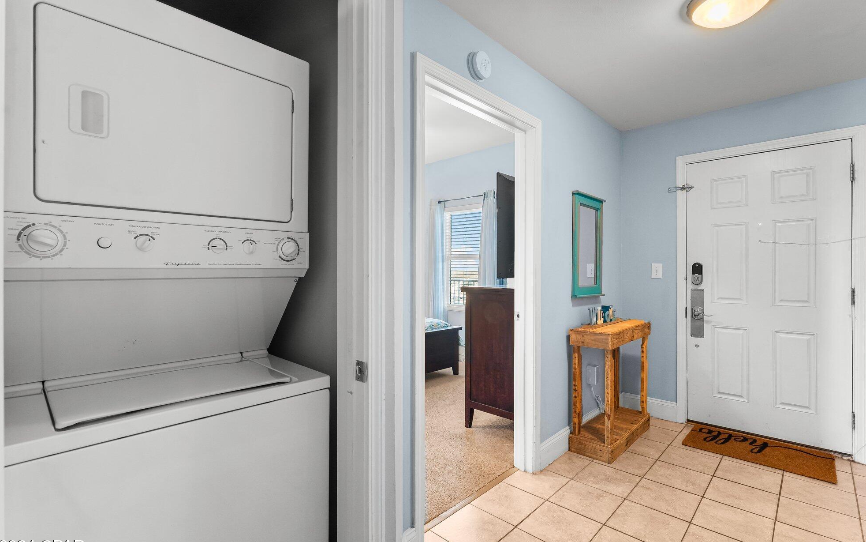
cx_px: 435
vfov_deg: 68.0
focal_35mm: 17
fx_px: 401
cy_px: 273
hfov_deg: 94.4
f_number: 8
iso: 400
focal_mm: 16
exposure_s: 1.6
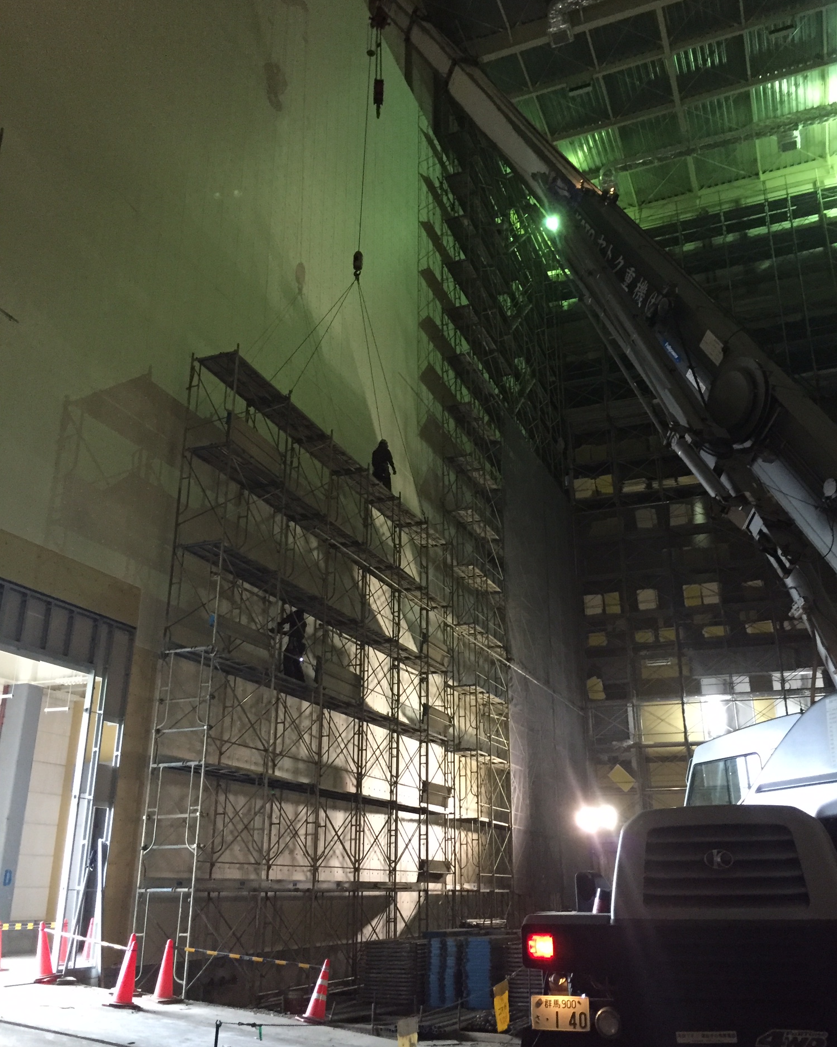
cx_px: 429
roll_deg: -0.4
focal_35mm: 31
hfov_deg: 47.1
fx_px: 960
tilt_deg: +21.2
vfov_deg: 57.2
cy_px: 508
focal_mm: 4.15
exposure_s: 1/25
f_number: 2.2
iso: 320
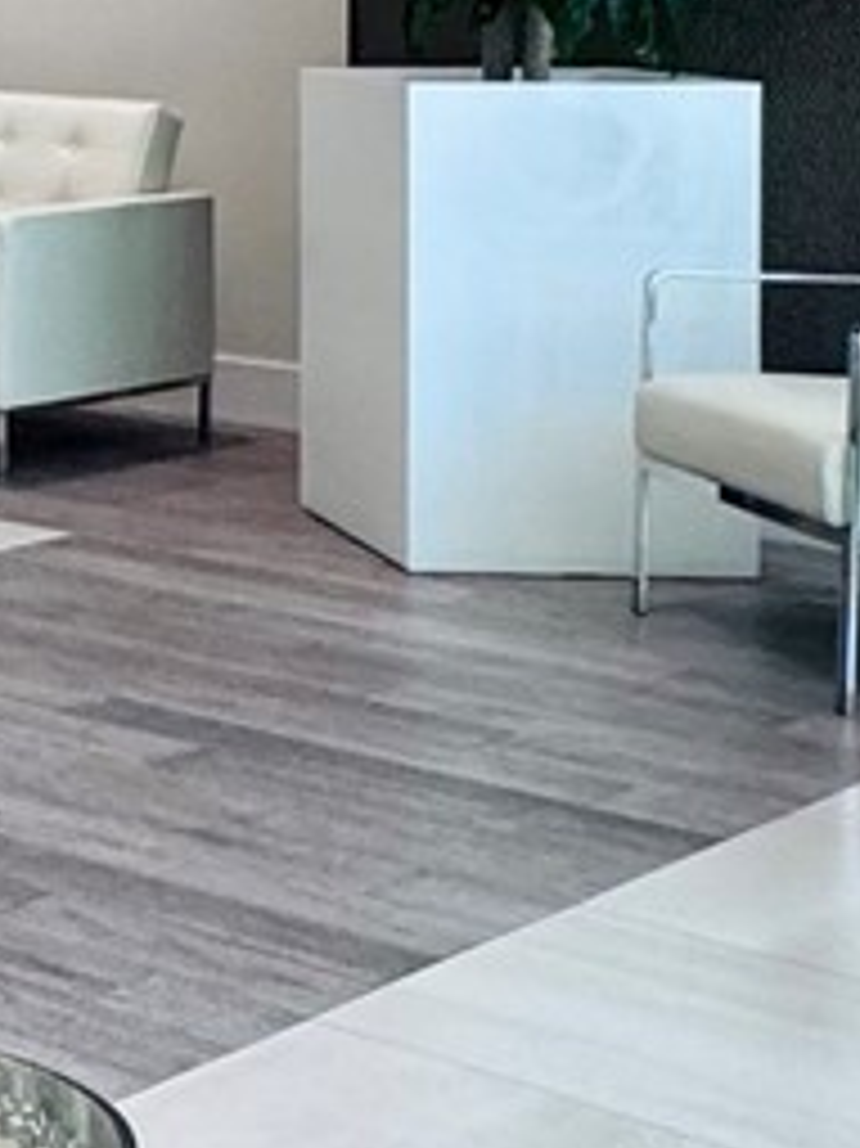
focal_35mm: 88
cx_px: -1076
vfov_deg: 21.4
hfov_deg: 13.3
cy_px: -41
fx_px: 2917
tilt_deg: -1.1
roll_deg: +0.3
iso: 160
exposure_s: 1/120
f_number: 2.2
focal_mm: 2.22
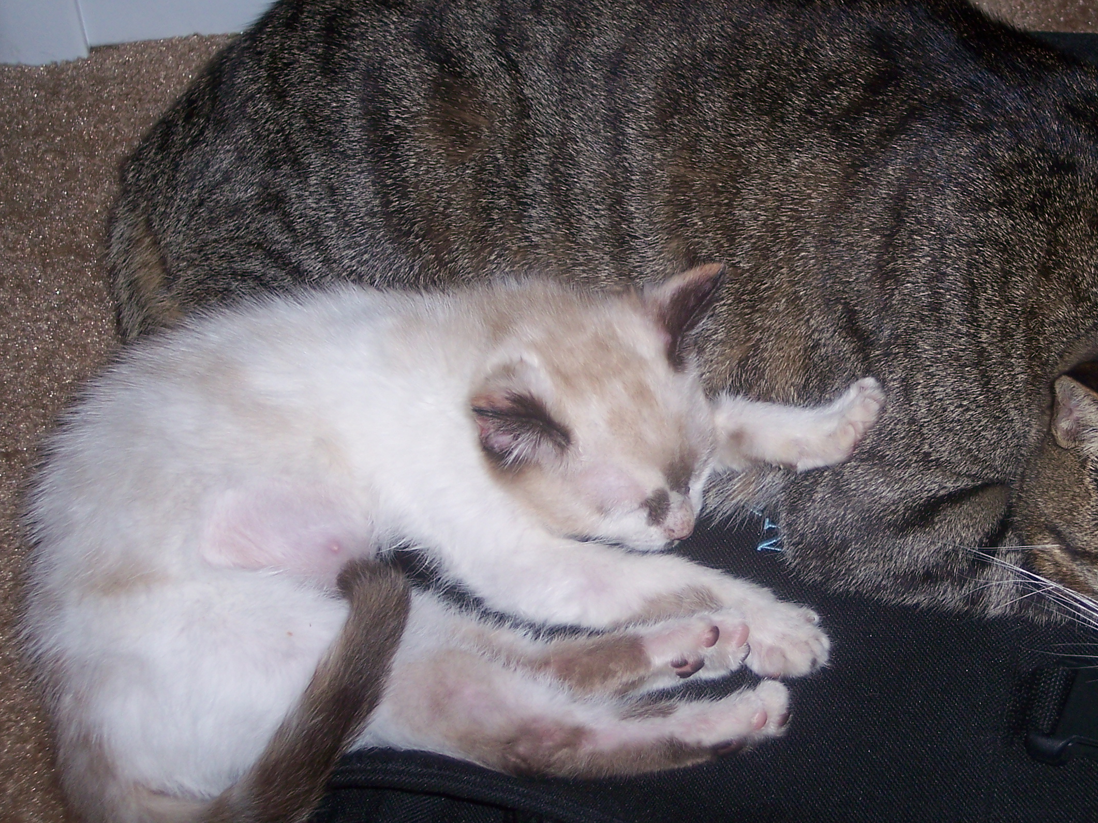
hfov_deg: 27.7
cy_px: 371
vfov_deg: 21.0
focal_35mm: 70
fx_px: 2220
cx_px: 703
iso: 100
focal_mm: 10.7
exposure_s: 1/60
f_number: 3.4
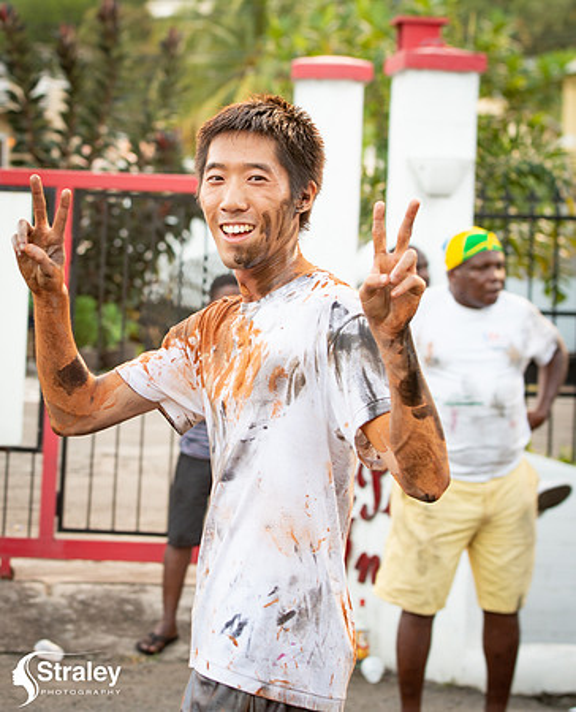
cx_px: 125
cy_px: 314
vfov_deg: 17.4
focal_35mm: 110
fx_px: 2325
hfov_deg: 14.1
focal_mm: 70
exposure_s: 1/200
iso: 560
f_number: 5
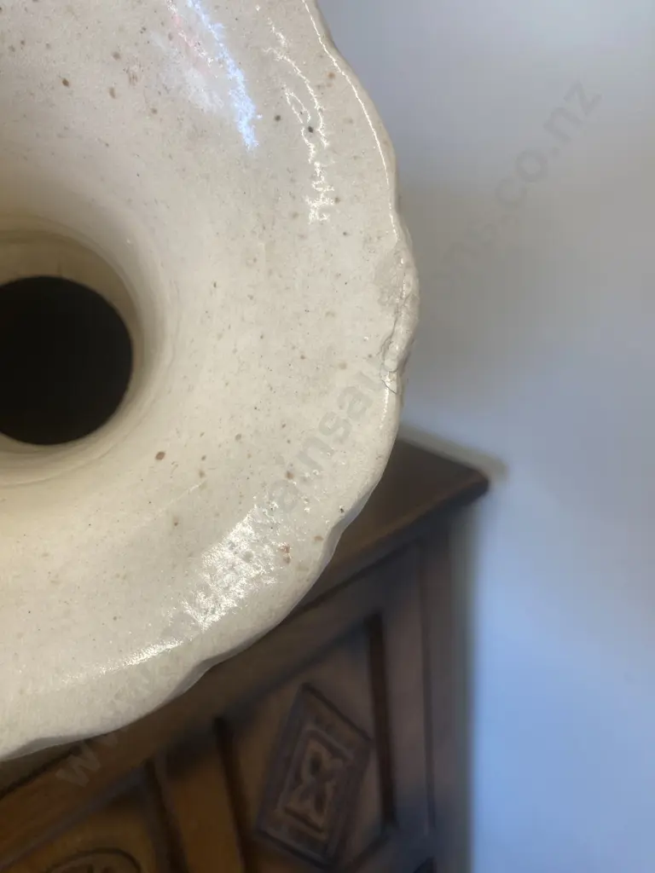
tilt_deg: -24.8
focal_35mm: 28
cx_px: 328
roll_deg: +5.6
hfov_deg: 49.7
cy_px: 436
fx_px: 706
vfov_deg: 63.4
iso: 50
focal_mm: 3.99
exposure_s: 1/100
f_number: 1.8
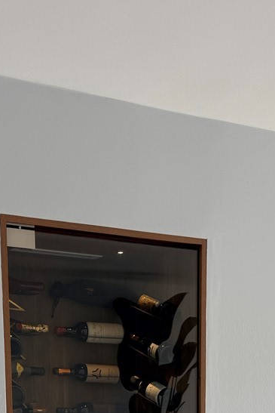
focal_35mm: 73
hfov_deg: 18.6
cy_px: 489
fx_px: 836
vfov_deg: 25.1
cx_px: 202
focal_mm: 6.76
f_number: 1.78
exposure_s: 1/120
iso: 50
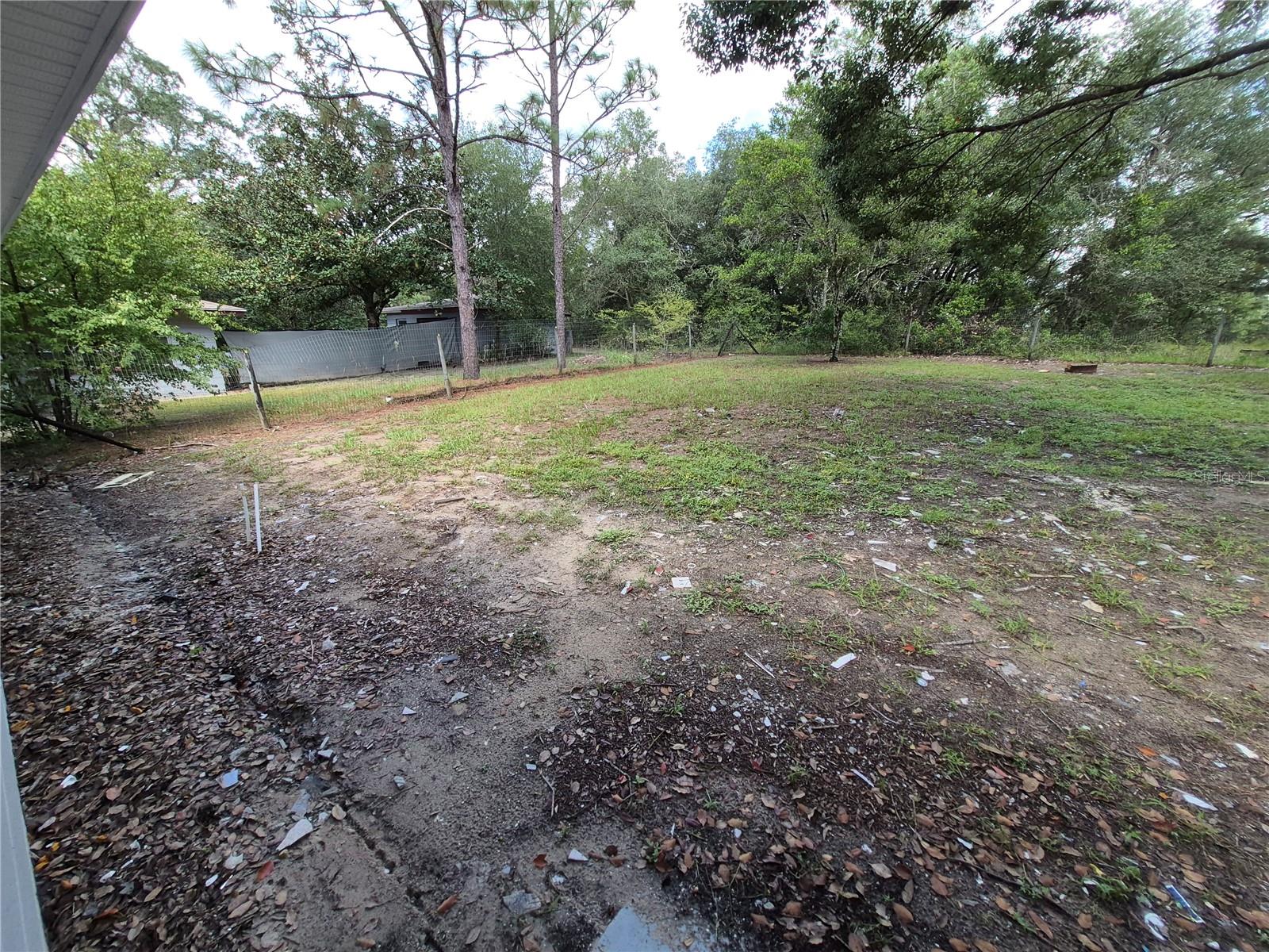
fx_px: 477
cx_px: 634
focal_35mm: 13
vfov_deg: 89.9
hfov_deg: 106.2
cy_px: 476
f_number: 2.2
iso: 40
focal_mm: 1.74
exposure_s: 1/372
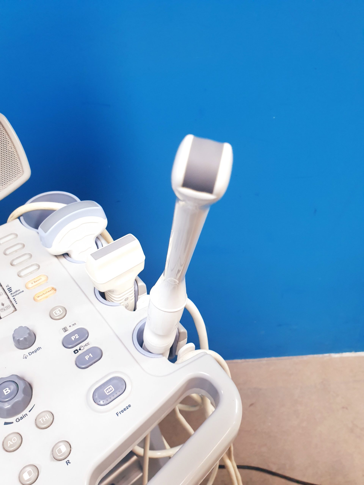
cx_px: 182
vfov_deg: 67.3
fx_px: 365
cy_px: 242
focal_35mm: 26
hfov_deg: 53.1
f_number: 2.4
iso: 320
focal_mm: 4.3
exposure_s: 1/50
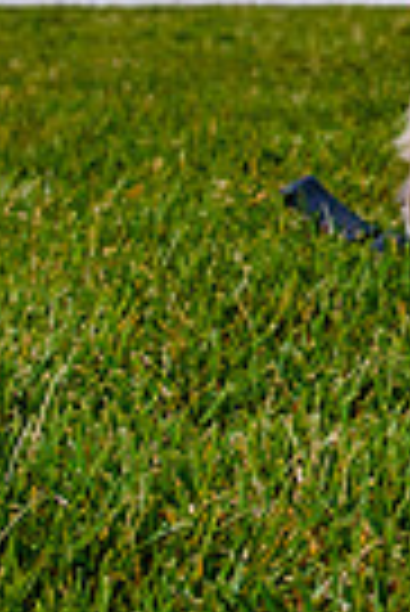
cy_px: -218
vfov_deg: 10.4
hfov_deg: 7.0
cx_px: 668
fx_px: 3271
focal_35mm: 192
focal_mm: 28
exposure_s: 1/500
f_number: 5.6
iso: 200
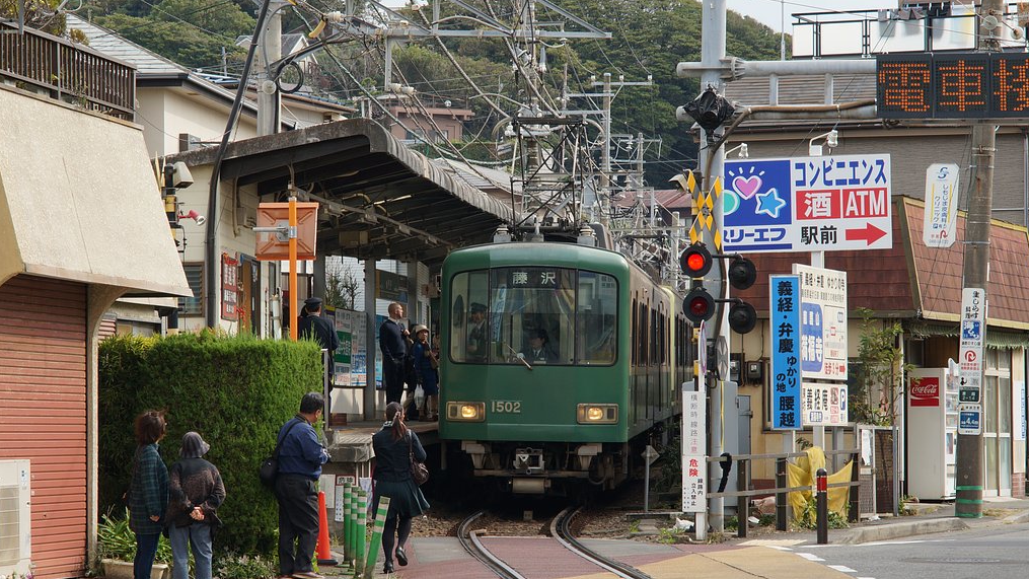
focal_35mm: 135
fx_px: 3671
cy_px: 293
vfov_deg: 9.0
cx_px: 516
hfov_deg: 16.0
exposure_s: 1/125
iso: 200
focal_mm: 85
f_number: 10
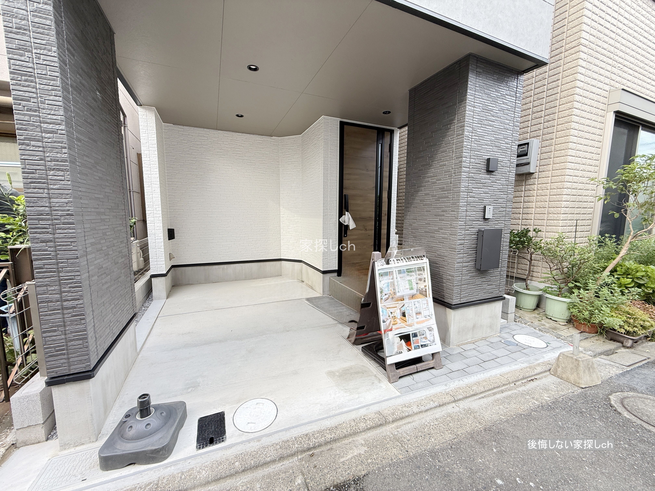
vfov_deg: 85.7
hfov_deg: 102.1
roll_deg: -1.1
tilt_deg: -6.4
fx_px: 265
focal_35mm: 14
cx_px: 328
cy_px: 246
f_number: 2.2
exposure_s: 1/113
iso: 64
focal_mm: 2.22
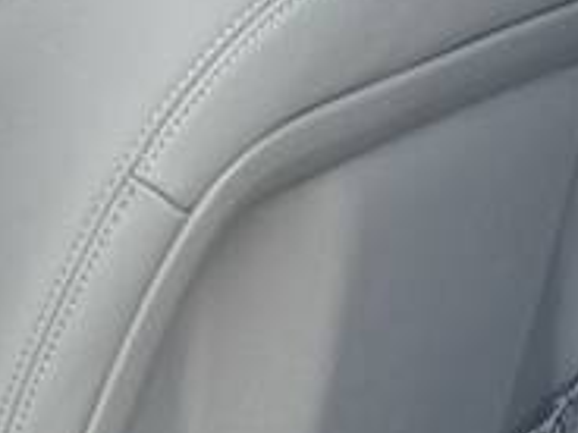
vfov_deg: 4.7
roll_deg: +0.7
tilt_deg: -19.4
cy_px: 386
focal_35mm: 313
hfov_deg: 6.2
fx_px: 5226
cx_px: 1018
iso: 64
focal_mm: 6.76
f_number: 1.78
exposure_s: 1/182
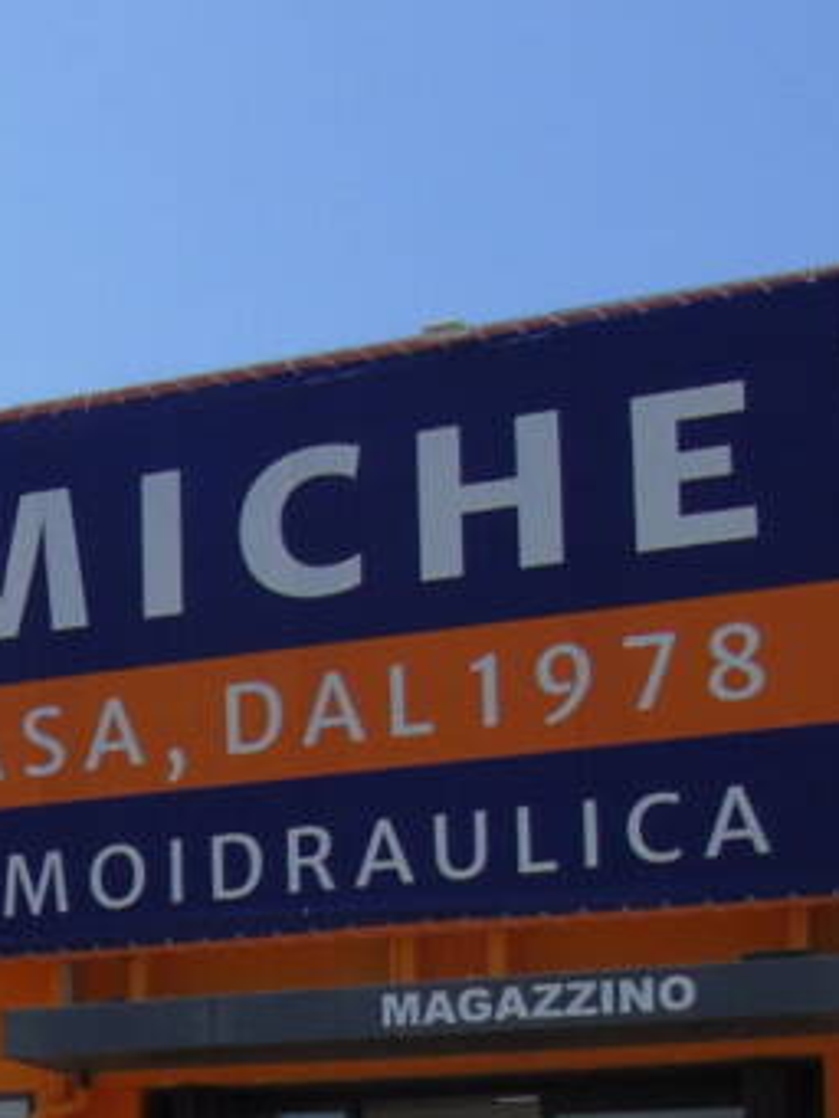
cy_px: 1102
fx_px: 2842
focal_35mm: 88
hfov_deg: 15.6
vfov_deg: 21.5
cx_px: -374
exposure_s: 1/1000
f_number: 3.8
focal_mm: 4.4
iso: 80
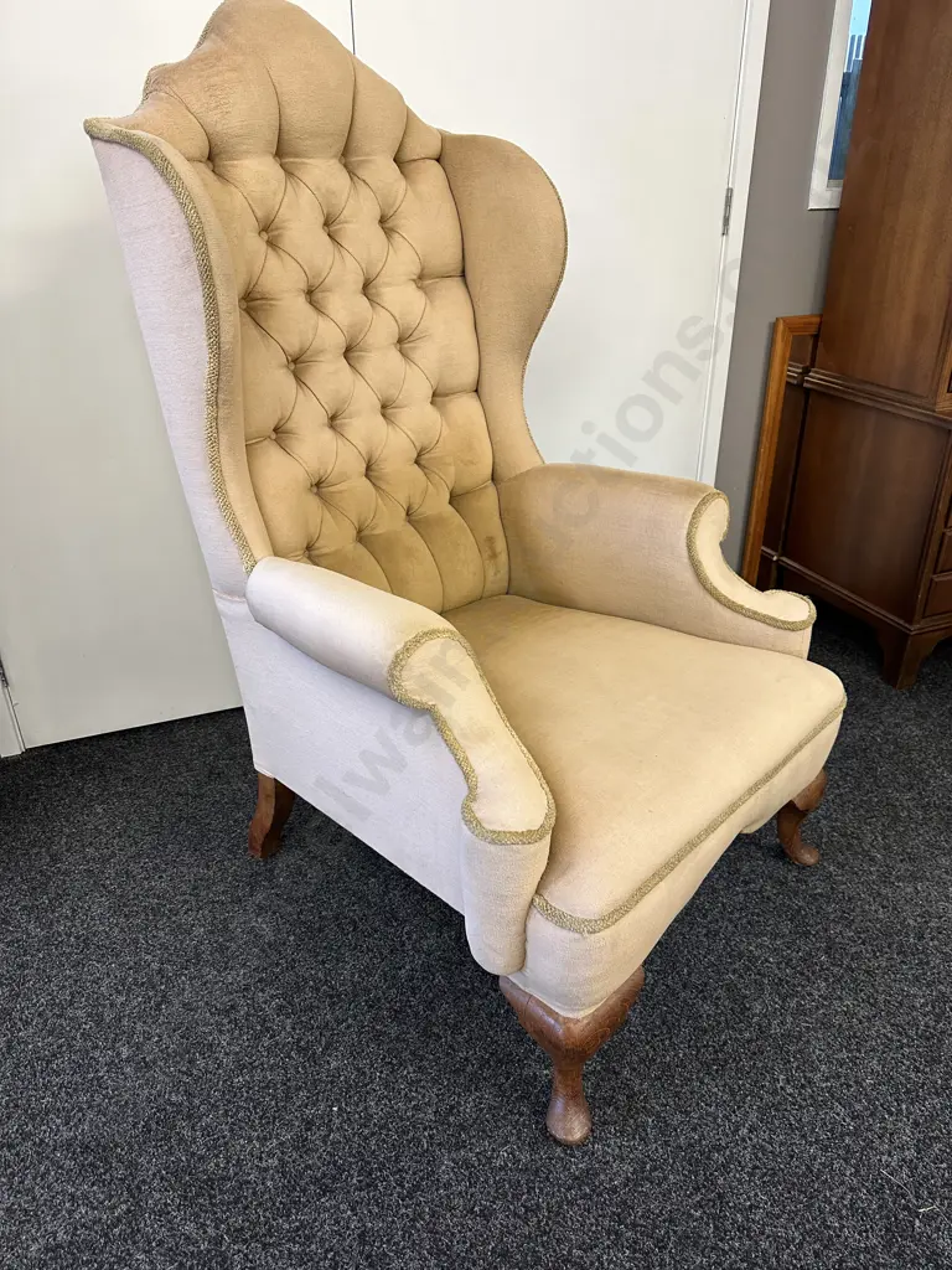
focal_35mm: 24
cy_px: 635
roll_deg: +0.5
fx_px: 880
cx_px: 476
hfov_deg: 56.8
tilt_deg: -27.9
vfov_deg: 71.6
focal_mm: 6.86
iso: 160
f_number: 1.78
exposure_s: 1/100
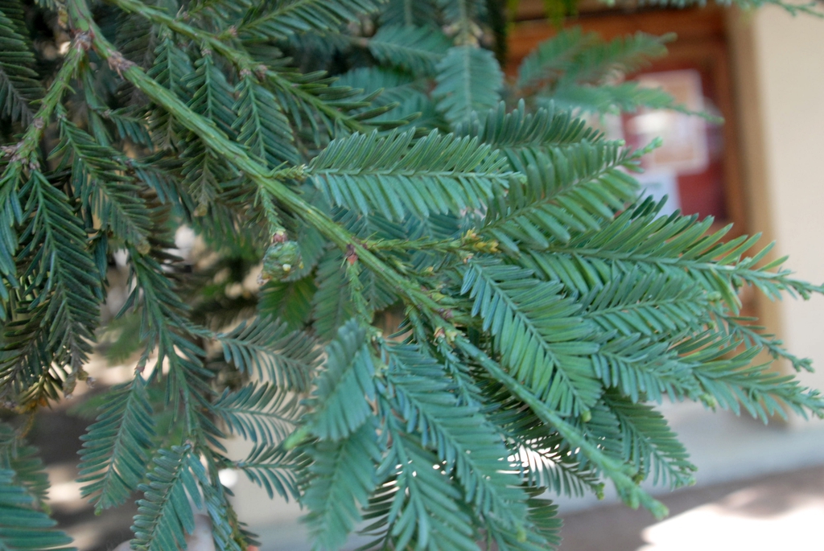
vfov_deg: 32.0
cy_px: 276
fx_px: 962
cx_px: 412
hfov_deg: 46.4
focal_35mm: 42
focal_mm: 28
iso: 400
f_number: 4.5
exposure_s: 1/80
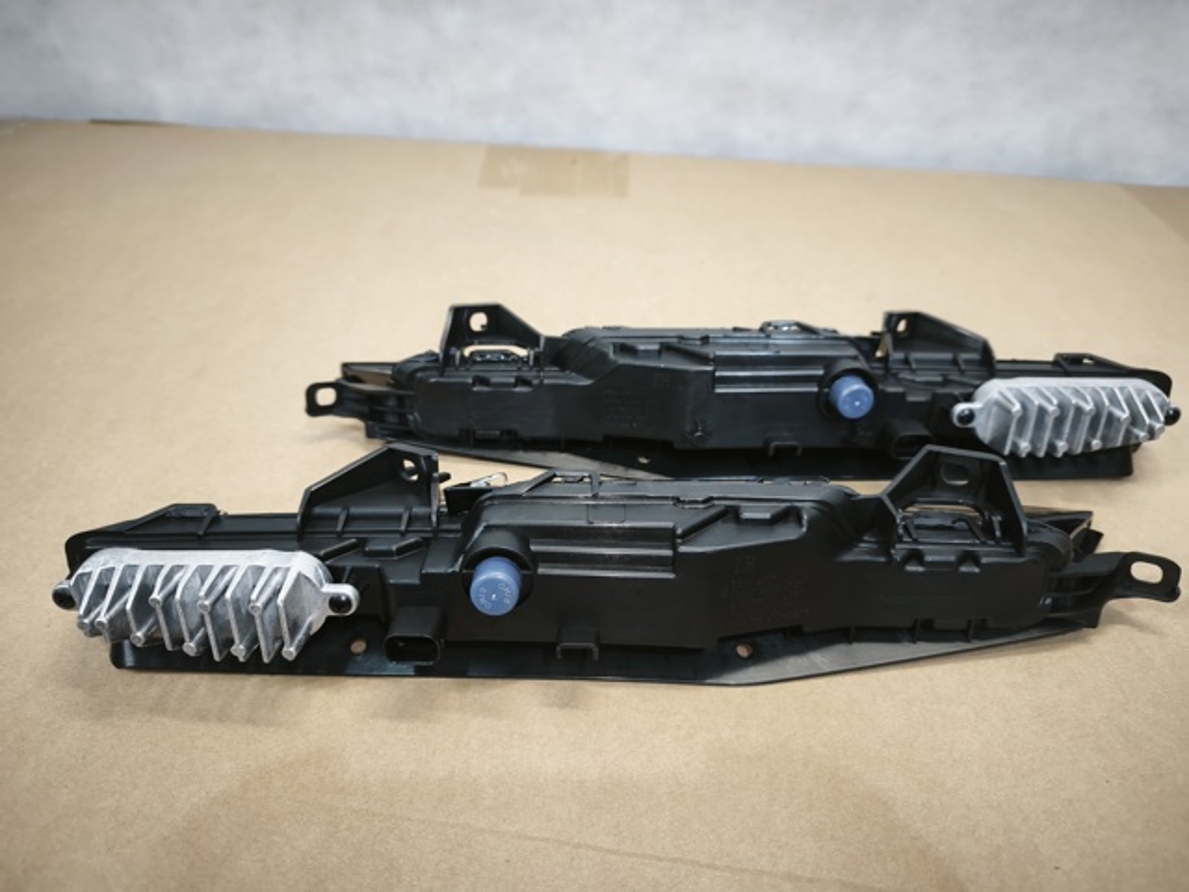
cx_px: 594
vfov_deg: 58.9
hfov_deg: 73.9
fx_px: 790
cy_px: 446
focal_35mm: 23
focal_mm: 6.45
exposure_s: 1/100
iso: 320
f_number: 1.62
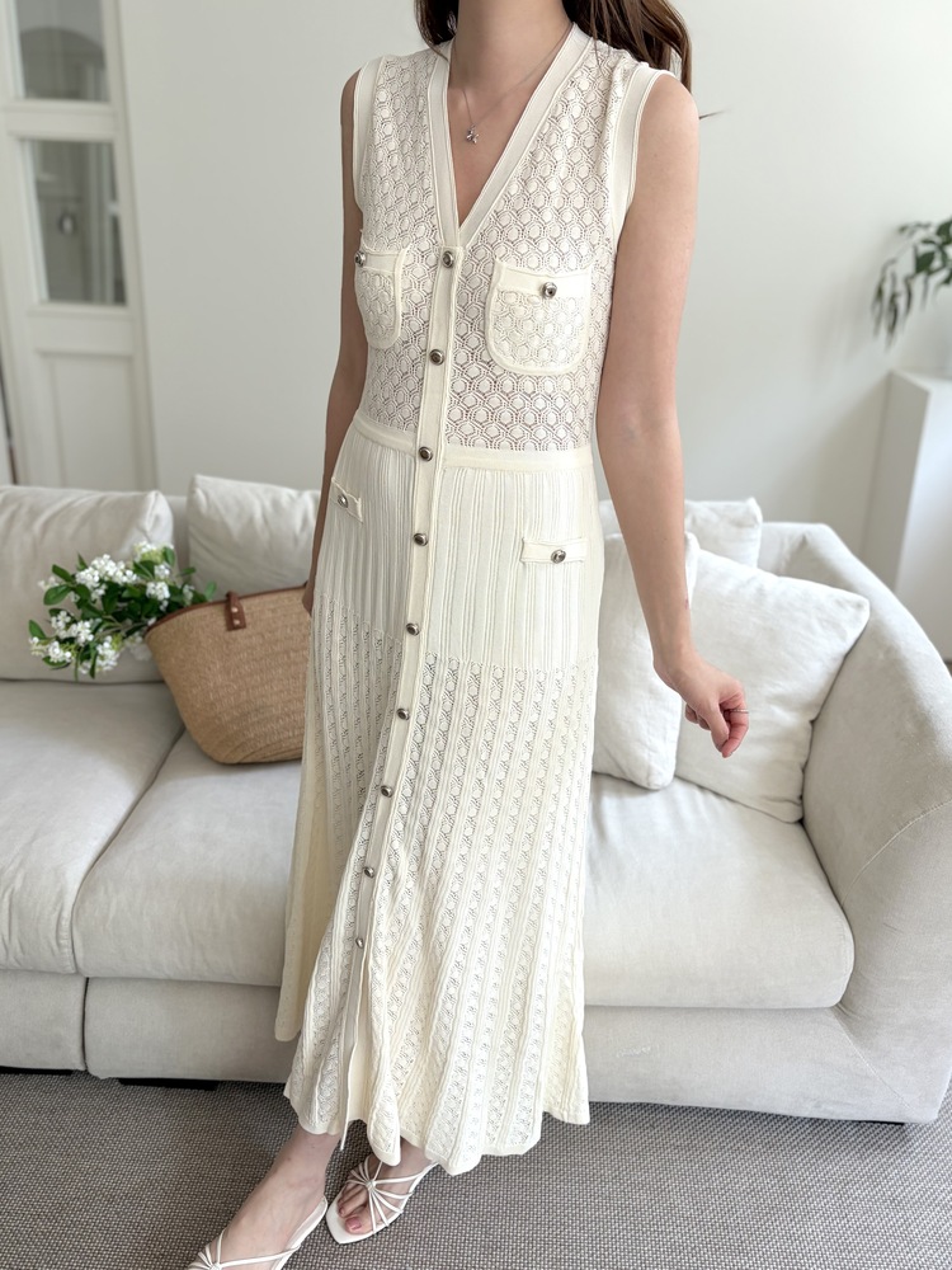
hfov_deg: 53.1
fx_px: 953
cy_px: 635
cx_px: 476
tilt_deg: -20.9
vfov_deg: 67.3
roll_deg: -2.8
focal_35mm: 26
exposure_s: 1/122
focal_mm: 5.96
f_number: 1.6
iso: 80
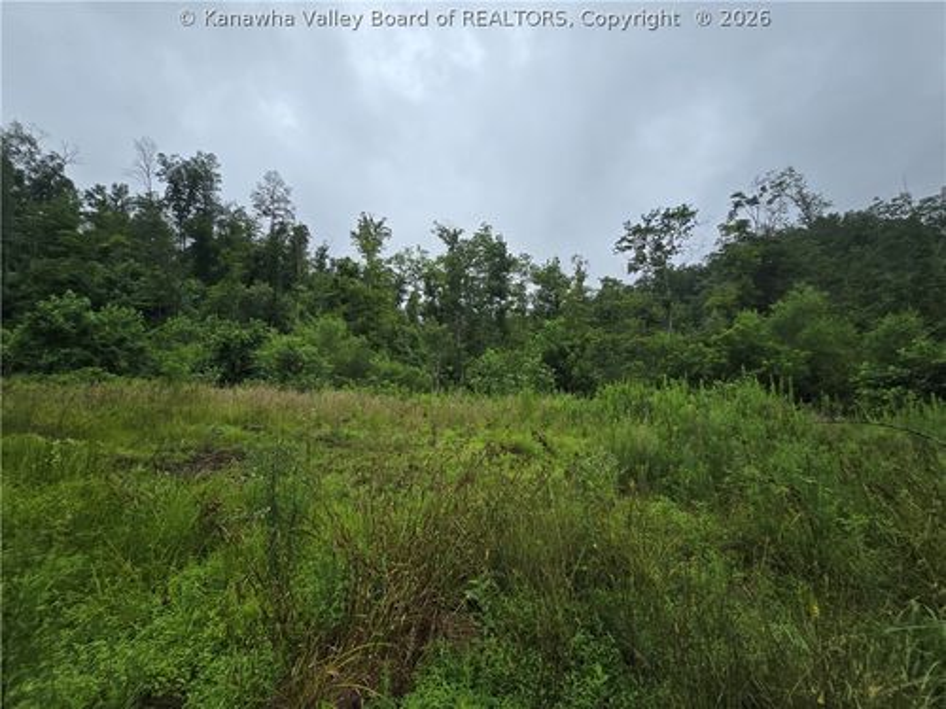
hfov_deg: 106.2
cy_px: 354
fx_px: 355
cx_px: 473
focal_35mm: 13
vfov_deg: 89.9
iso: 50
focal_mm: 2.2
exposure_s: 1/767
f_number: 2.2
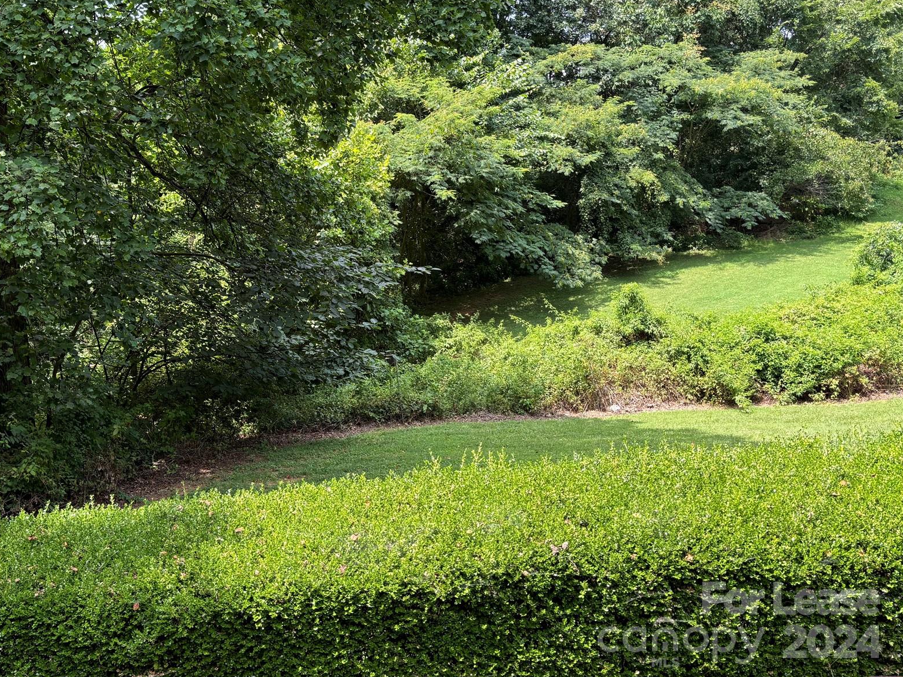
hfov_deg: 53.3
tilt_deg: -7.8
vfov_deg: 41.5
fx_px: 887
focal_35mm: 34
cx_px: 333
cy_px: 247
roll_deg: +2.8
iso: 50
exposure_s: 1/439
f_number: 1.6
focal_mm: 5.96
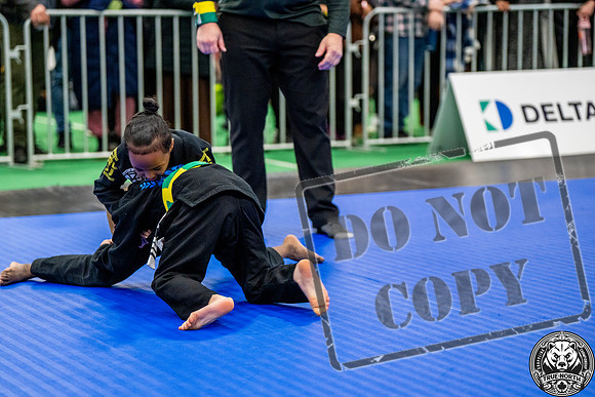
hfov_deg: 20.0
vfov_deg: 13.4
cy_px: 198
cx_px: 298
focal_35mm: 102
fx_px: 1686
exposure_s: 1/500
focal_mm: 102
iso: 5000
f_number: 2.8
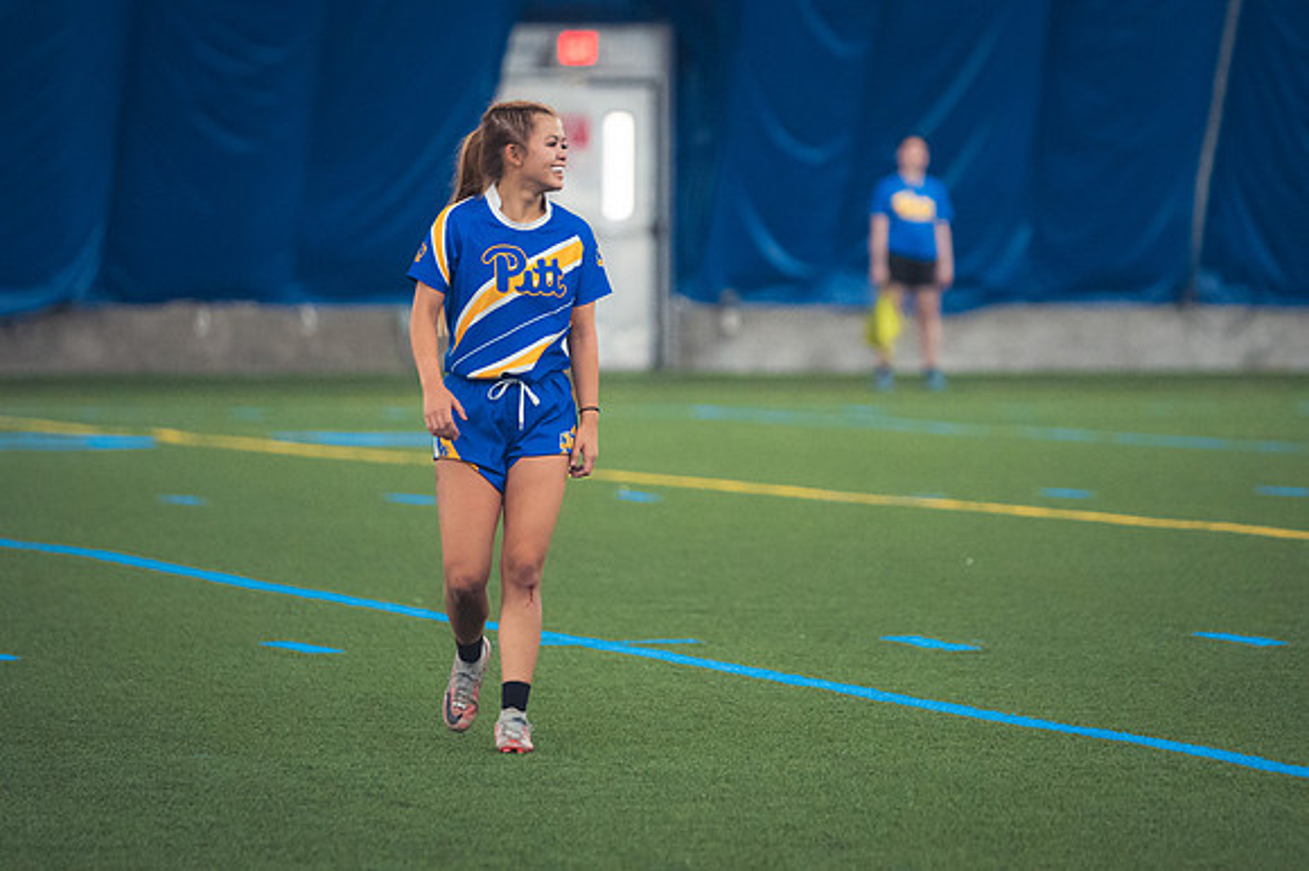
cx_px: 654
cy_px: 436
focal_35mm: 300
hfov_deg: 6.9
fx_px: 10902
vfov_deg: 4.6
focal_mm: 200
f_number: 2.8
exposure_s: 1/320
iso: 4000
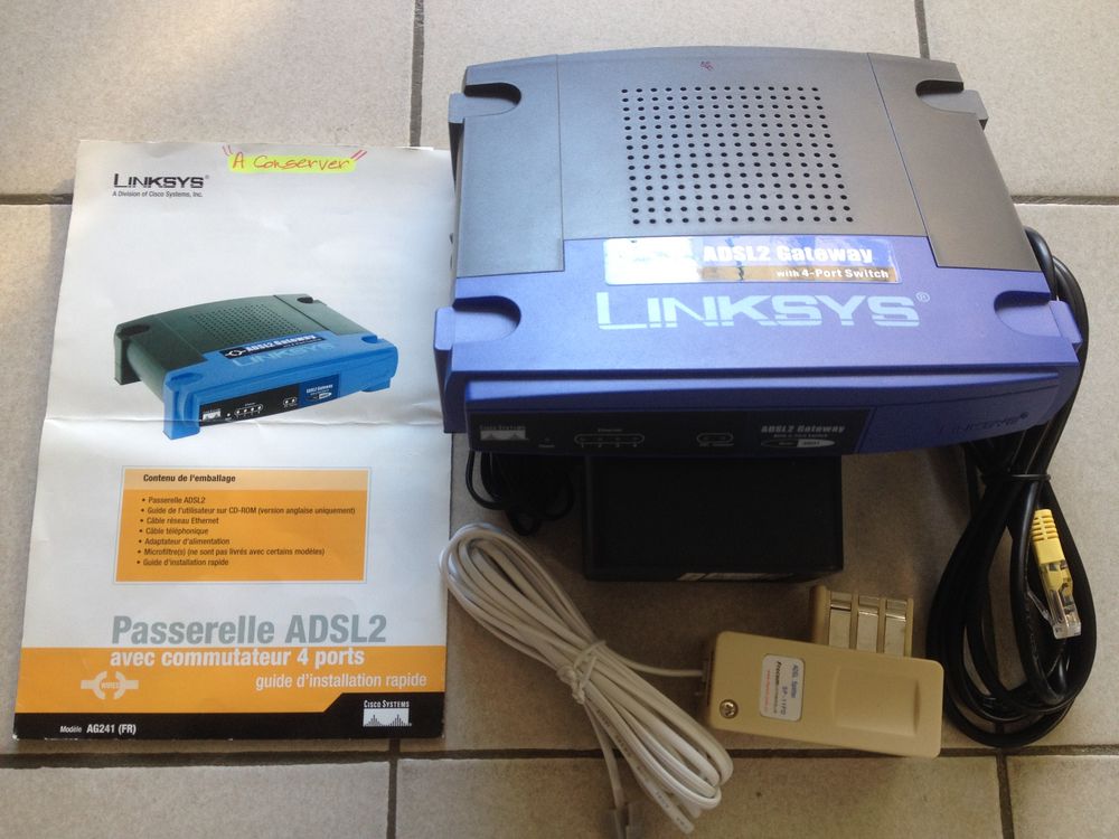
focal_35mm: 35
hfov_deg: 52.6
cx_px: 560
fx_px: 1131
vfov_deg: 40.7
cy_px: 420
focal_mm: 4.28
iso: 50
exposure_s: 1/24
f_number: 2.4
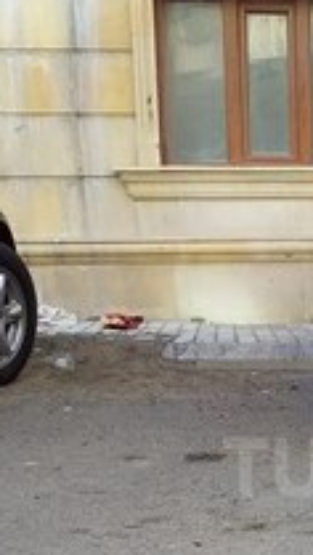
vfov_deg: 25.9
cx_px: 427
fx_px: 1177
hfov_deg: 14.4
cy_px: 467
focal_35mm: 80
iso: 40
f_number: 2.2
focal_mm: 3.3
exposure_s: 1/162
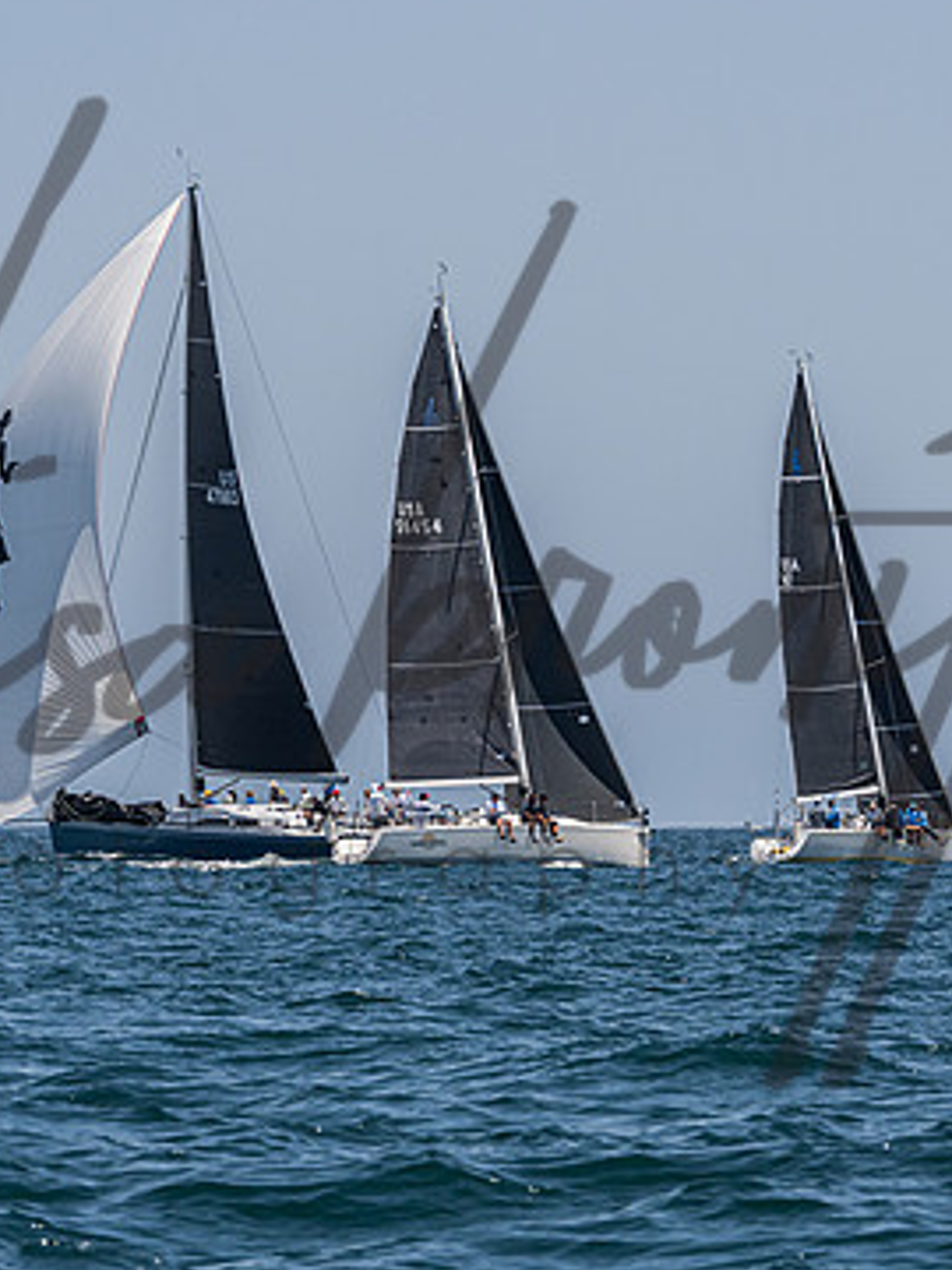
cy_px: 568
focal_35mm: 251
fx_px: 9204
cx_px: 435
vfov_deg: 7.9
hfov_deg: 5.9
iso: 400
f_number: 8
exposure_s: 1/2000
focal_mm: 125
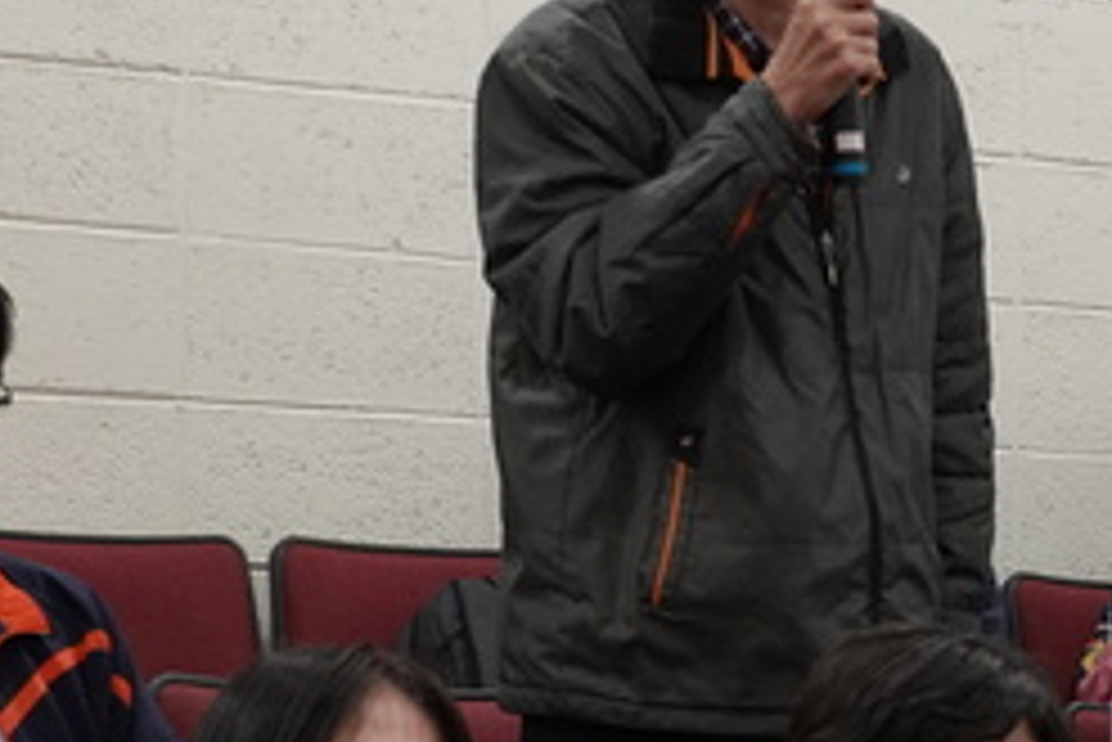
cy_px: 456
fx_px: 4203
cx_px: 734
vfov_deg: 10.1
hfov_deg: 15.0
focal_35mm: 136
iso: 1000
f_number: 4
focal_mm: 17.88
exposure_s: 1/60
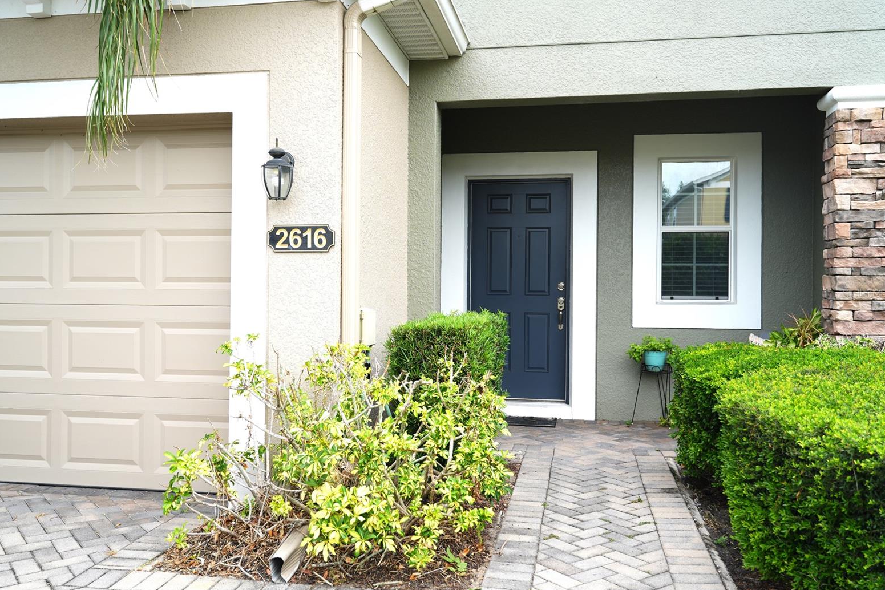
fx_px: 811
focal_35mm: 33
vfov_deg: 40.0
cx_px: 437
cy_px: 293
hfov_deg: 57.2
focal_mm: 32
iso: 125
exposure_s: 1/200
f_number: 4
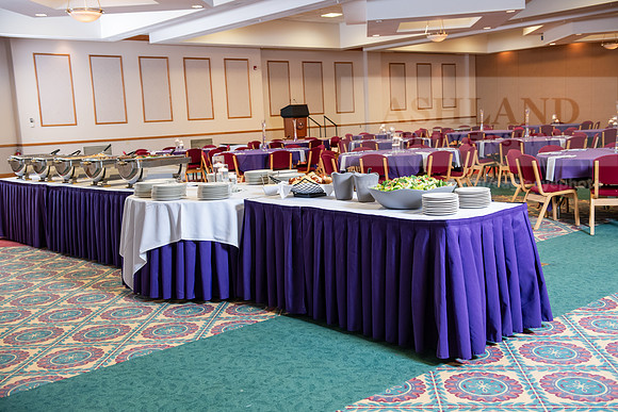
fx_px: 652
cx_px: 309
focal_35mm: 38
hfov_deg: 50.7
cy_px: 206
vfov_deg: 35.1
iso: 800
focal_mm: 38
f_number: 4
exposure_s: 1/80
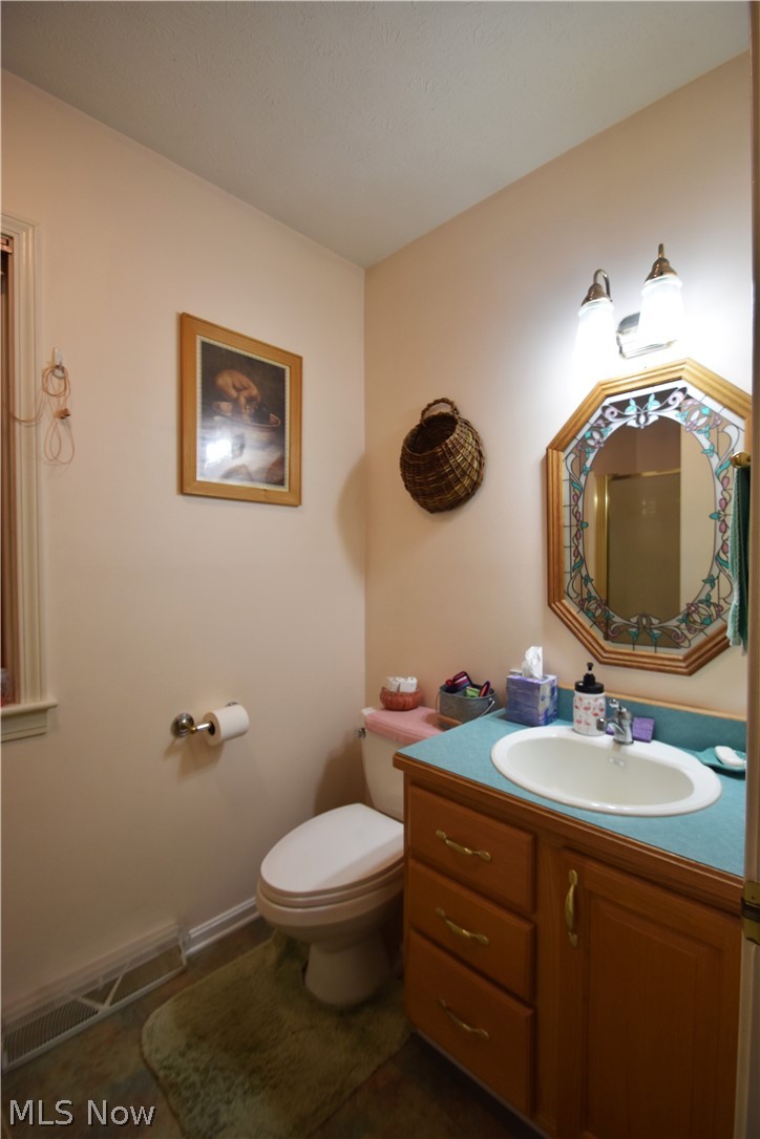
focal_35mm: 15
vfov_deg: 100.4
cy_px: 570
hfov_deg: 77.3
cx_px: 380
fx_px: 475
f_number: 5
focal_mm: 10
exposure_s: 1/100
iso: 400
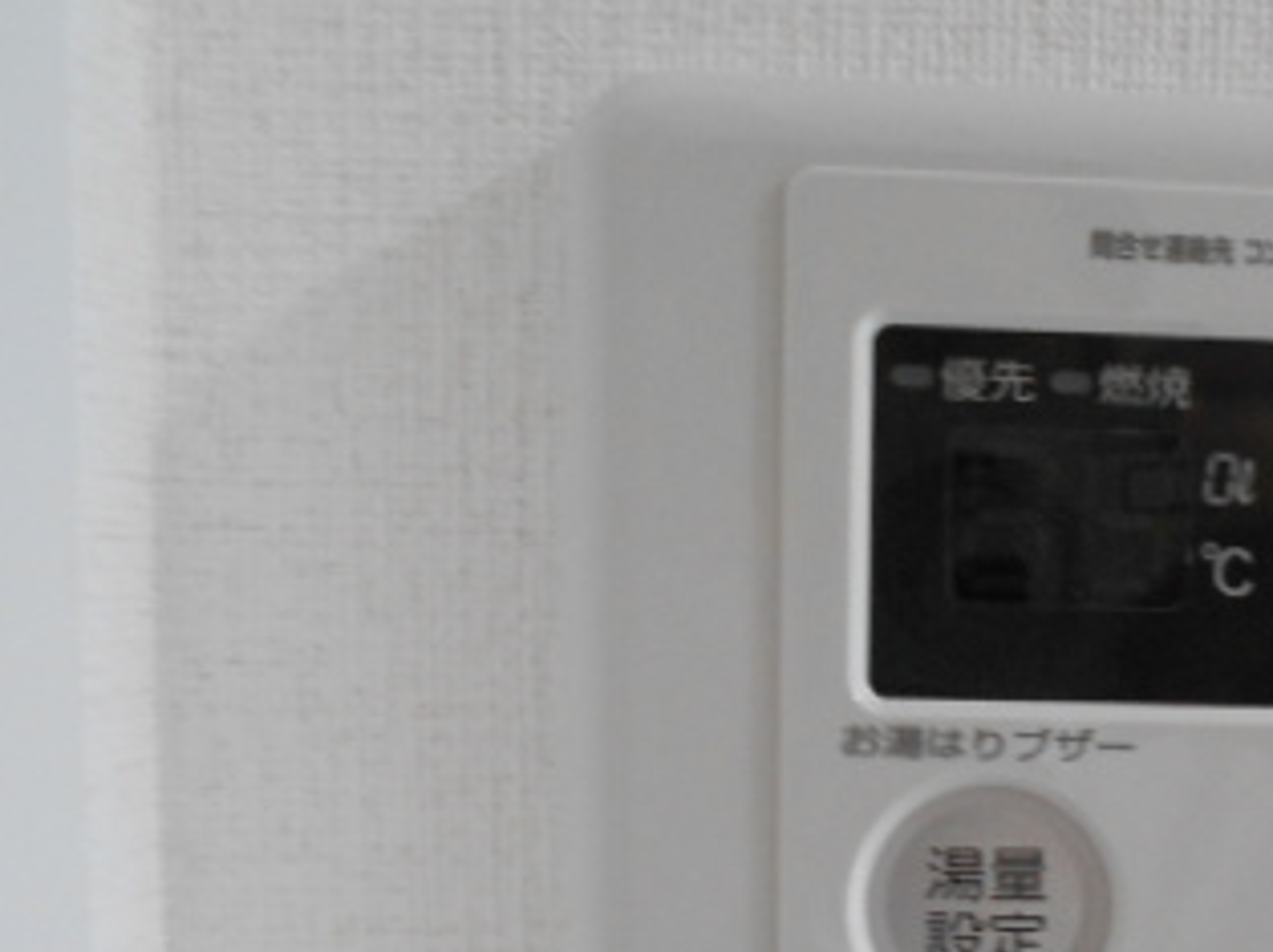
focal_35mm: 53
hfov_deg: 34.0
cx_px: 1172
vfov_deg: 26.8
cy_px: 806
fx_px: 1948
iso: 360
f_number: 3.2
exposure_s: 1/30
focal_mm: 4.6
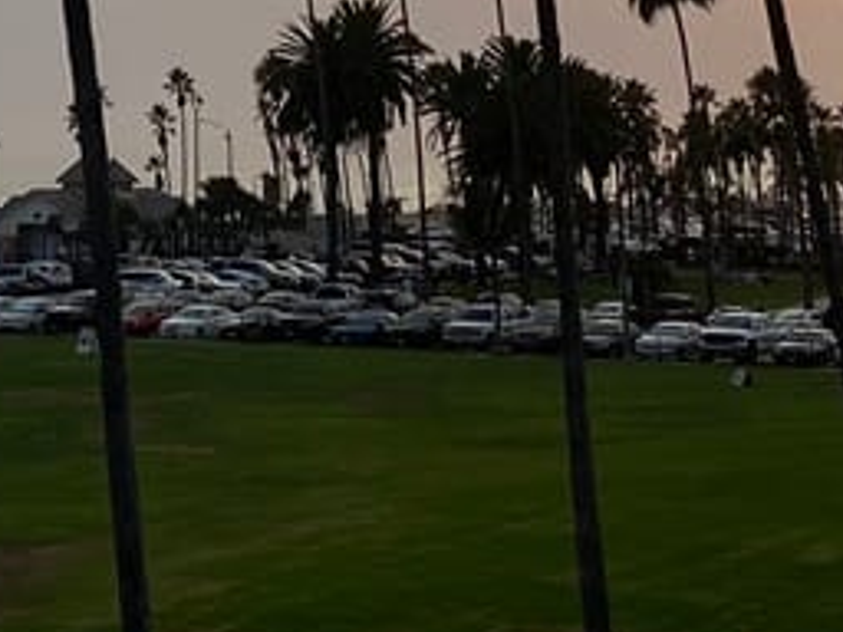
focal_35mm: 122
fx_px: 2971
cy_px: -629
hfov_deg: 15.9
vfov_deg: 11.0
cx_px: 30
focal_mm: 4.25
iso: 32
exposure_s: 1/2755
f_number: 1.8
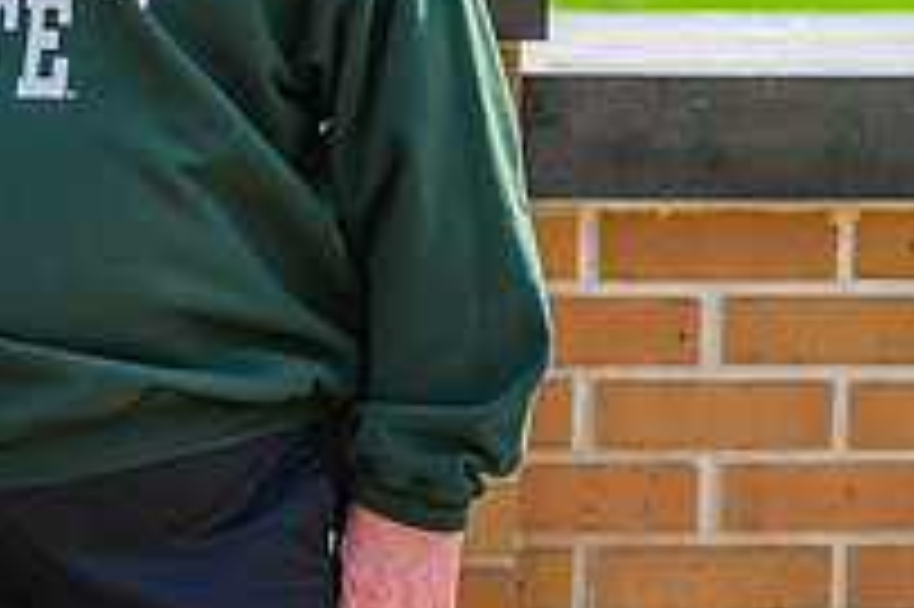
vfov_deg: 2.1
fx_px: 16616
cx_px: 18
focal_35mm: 655
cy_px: -41
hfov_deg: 3.1
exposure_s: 1/2000
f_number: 4
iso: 400
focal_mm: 200
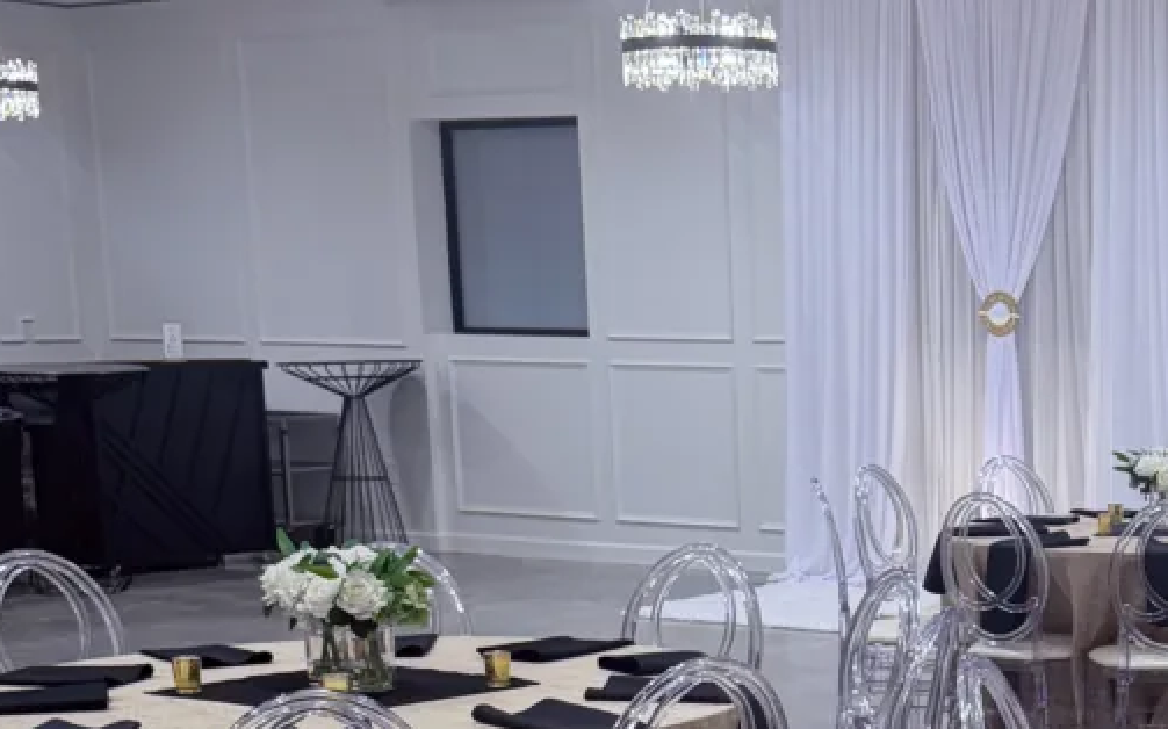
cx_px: 996
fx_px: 2578
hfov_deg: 24.9
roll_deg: +0.6
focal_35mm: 81
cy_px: 892
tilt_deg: -13.4
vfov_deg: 15.5
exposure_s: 1/190
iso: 200
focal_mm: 6.76
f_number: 1.78
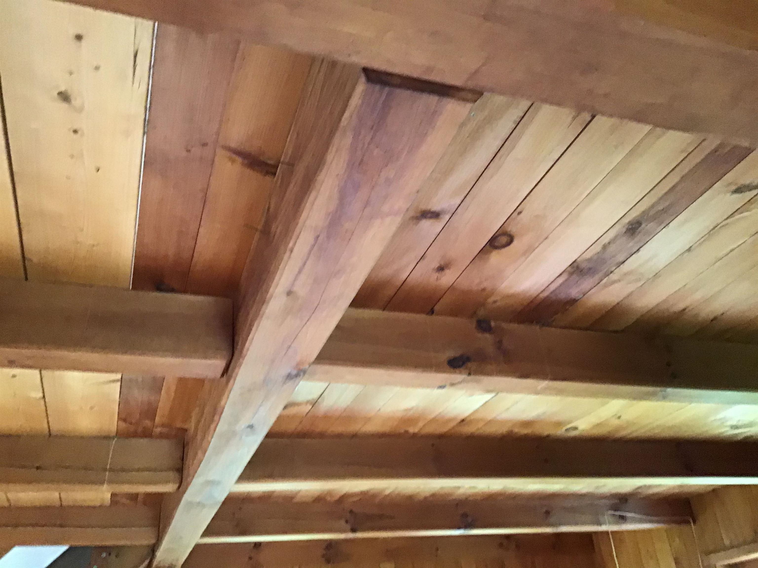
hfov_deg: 58.4
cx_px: 379
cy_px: 284
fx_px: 679
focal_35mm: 31
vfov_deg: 45.4
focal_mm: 3.3
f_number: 2.4
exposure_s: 1/15
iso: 250
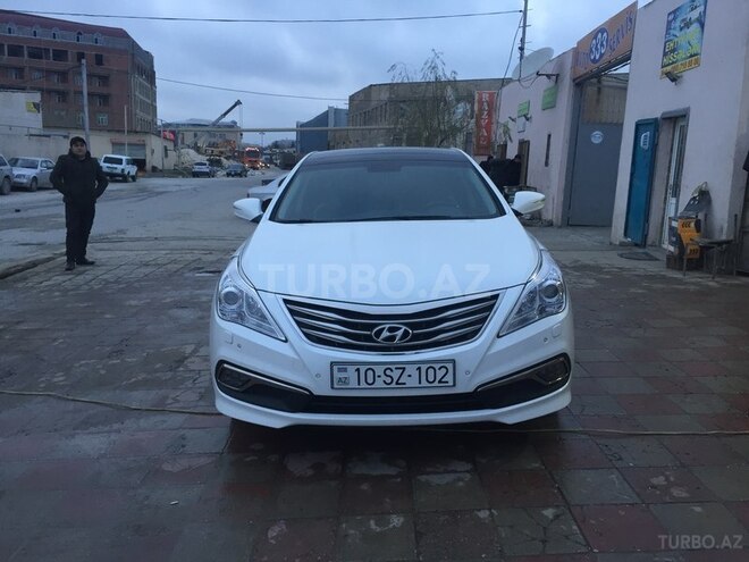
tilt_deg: -10.9
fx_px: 627
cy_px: 281
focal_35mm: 29
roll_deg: -2.8
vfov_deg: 48.2
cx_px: 374
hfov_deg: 61.7
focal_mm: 4.15
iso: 80
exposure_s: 1/33
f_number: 2.2
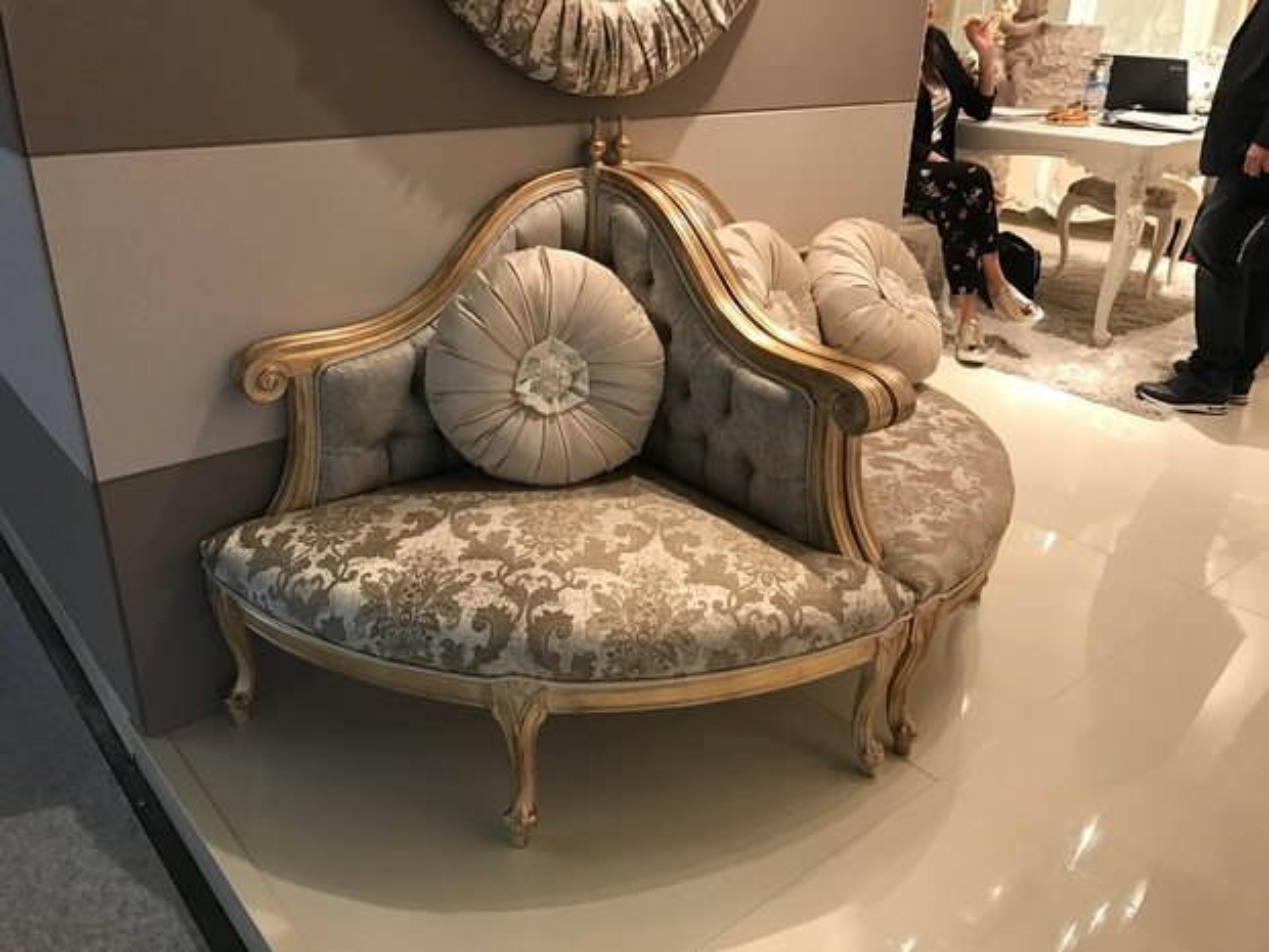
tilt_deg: -24.8
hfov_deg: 63.4
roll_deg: -2.5
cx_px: 634
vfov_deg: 49.7
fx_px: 1026
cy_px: 476
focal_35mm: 28
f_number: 1.8
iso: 40
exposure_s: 1/25
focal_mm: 3.99
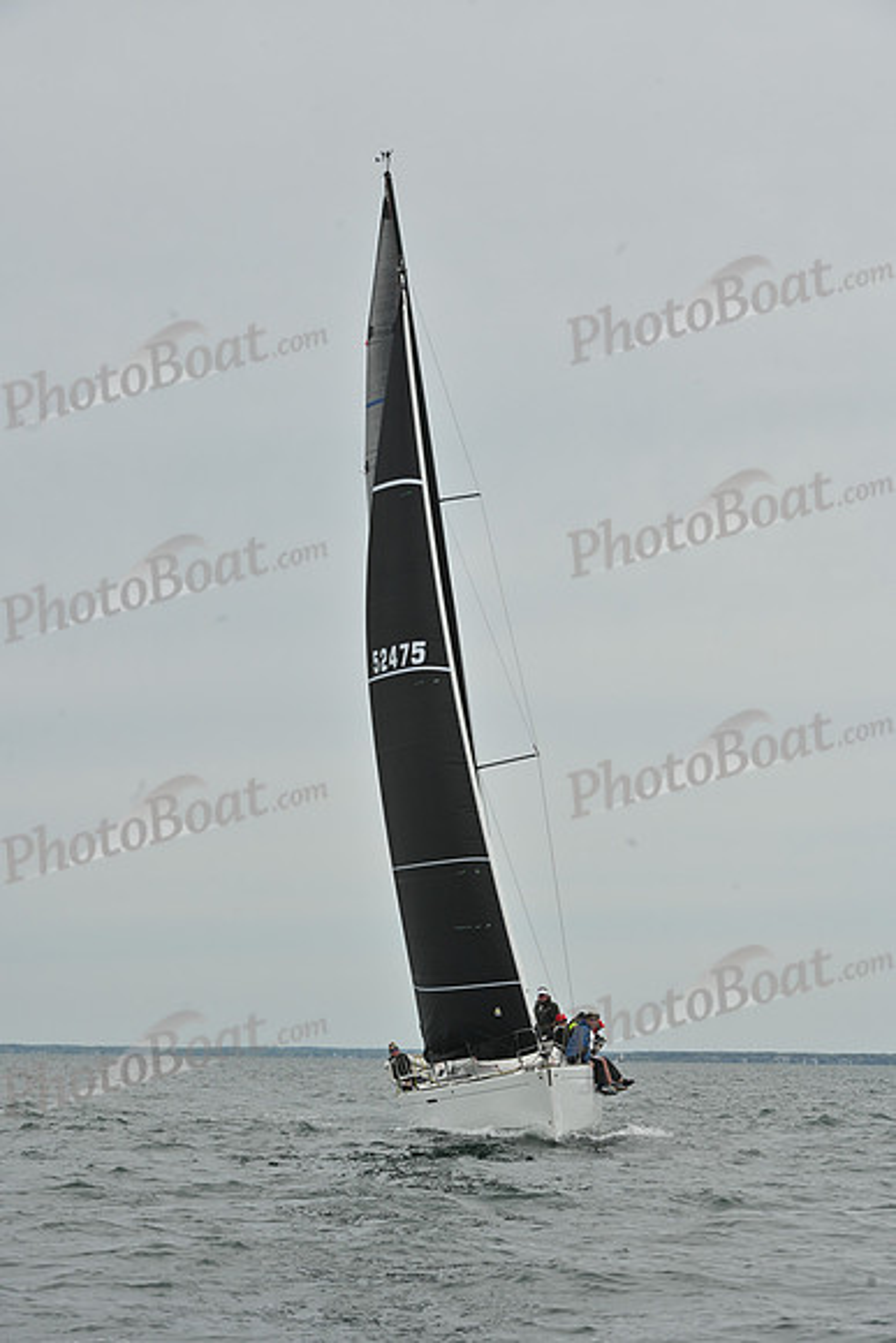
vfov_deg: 16.4
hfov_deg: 11.0
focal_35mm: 125
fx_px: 4664
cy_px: 672
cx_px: 448
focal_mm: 125
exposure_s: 1/1000
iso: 320
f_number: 13
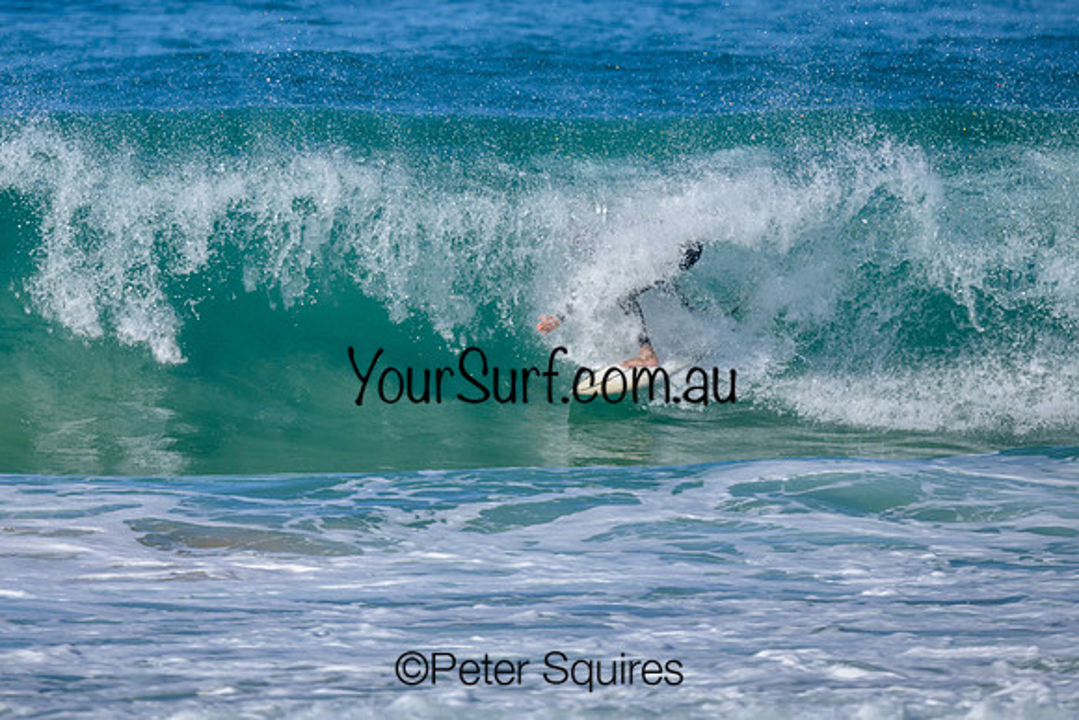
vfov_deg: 1.3
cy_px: 295
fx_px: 32946
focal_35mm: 1099
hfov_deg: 1.9
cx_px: 413
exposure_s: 1/2000
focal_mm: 800
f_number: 6.3
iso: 320
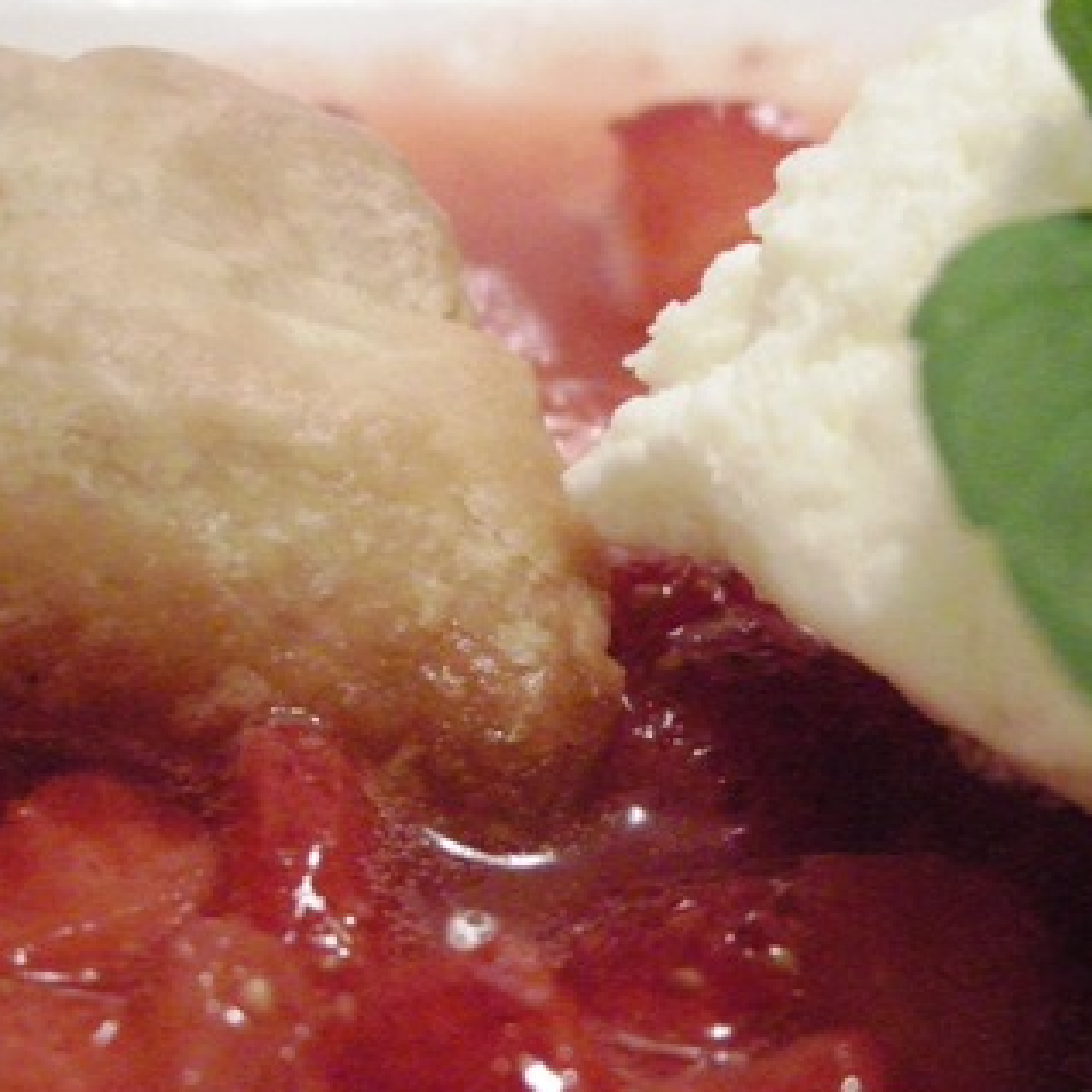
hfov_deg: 26.7
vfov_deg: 26.8
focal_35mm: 64
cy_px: 635
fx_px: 2284
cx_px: 738
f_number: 2.7
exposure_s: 1/30
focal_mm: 7.5
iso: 1600
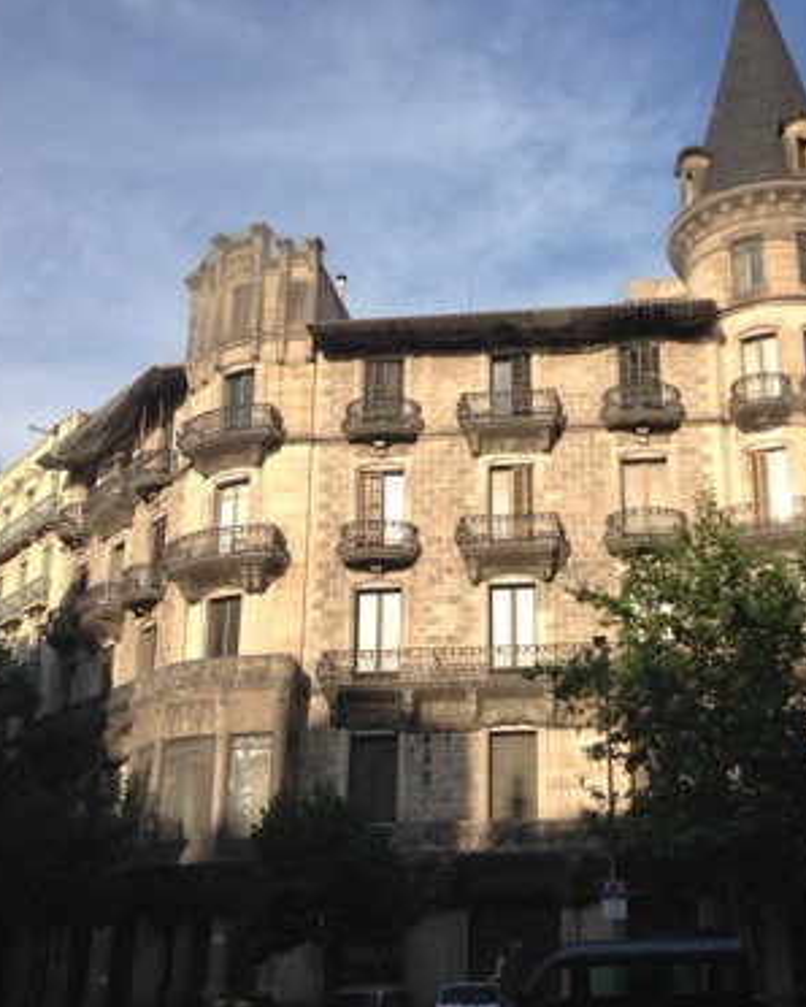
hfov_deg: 33.2
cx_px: 533
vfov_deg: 41.1
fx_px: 1341
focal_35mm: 45
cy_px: 522
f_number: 2.4
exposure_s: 1/1043
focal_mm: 4.13
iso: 50
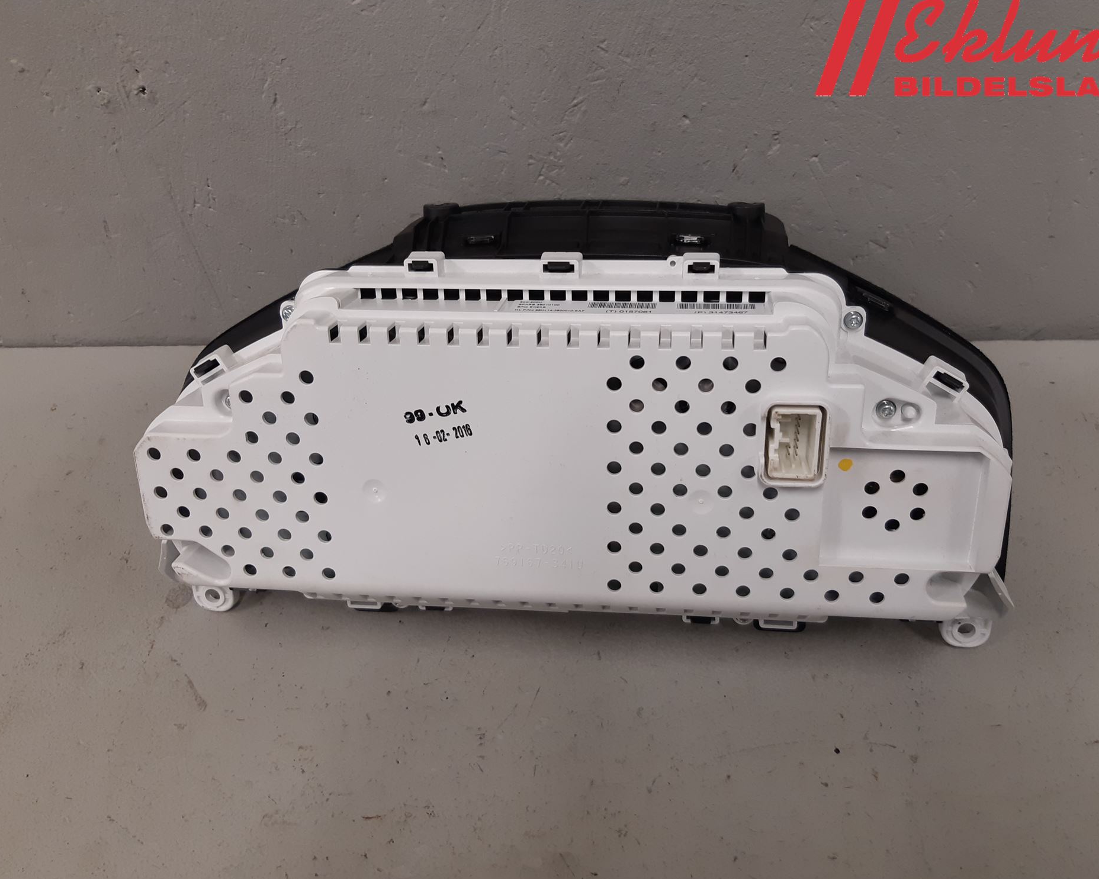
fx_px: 911
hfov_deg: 62.2
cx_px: 572
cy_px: 450
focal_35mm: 28
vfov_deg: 51.5
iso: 80
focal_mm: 3.93
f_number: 1.7
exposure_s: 1/50
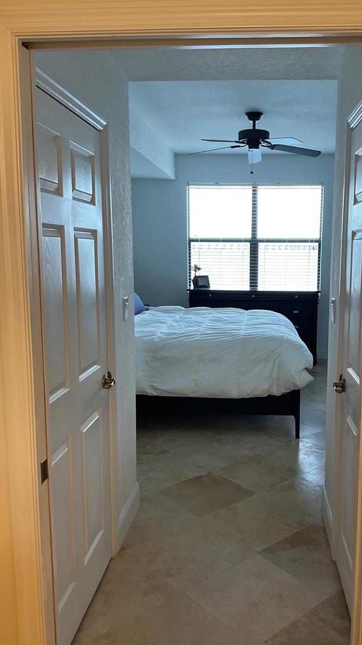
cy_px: 325
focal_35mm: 32
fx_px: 546
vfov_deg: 61.0
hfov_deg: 36.4
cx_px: 235
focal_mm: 3
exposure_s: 1/60
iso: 40
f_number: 1.8
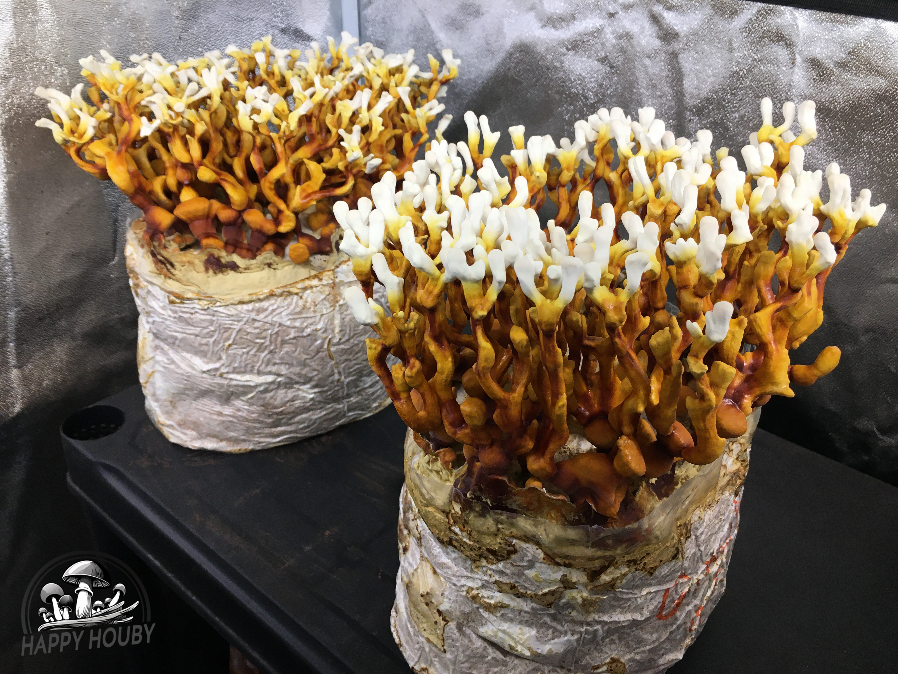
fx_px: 752
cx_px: 449
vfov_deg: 48.2
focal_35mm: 29
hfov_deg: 61.7
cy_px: 337
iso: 32
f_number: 2.2
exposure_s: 1/33
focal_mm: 4.15
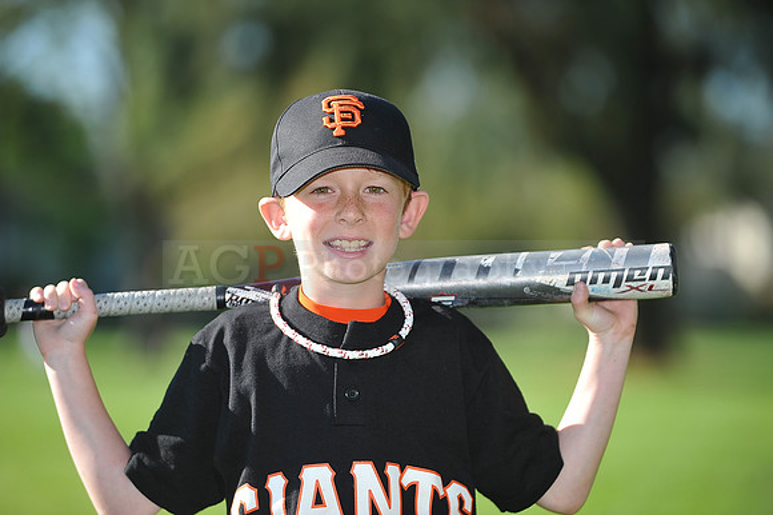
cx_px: 386
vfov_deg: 6.9
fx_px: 4292
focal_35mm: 200
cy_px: 258
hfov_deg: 10.3
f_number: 4
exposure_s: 1/800
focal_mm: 200
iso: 200
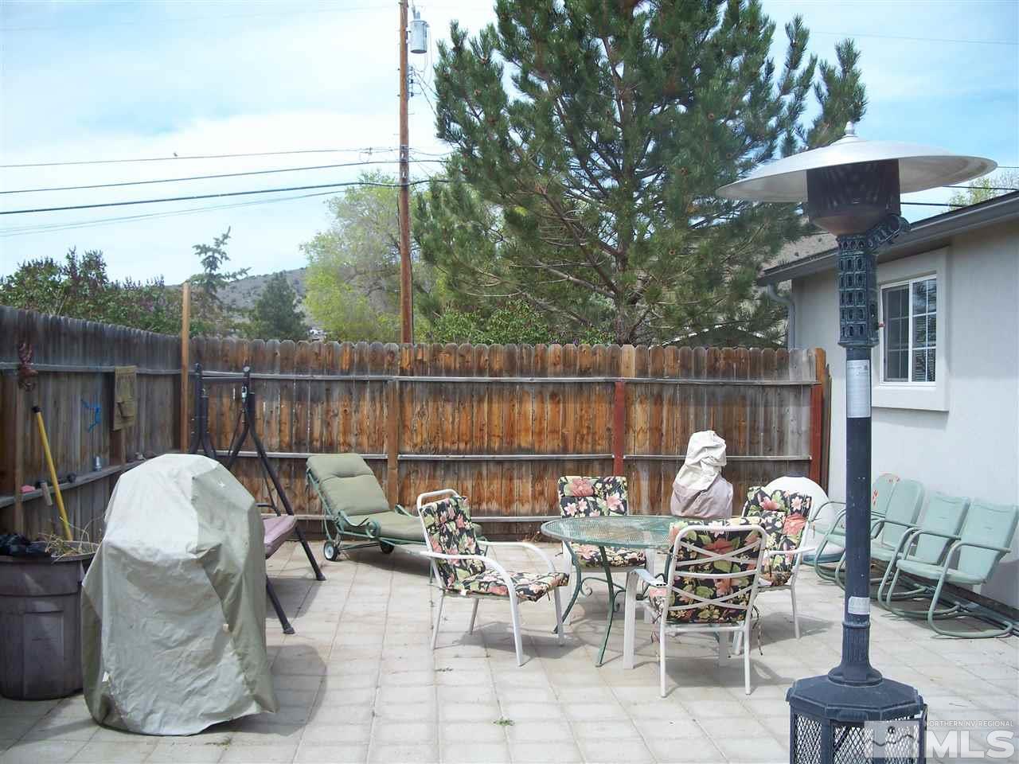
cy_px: 382
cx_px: 510
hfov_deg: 50.1
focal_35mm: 37
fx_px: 1089
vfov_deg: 38.7
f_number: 2.8
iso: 64
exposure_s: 1/640
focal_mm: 7.8
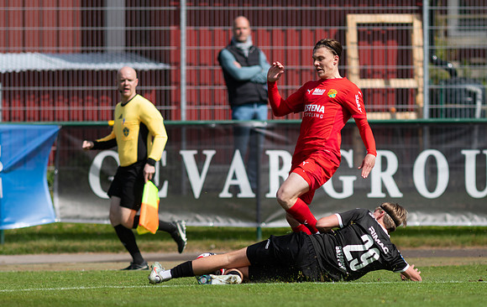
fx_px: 7178
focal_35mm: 539
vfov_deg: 2.5
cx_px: 287
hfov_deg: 3.9
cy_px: 191
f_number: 3.2
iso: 100
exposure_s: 1/2000
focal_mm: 300
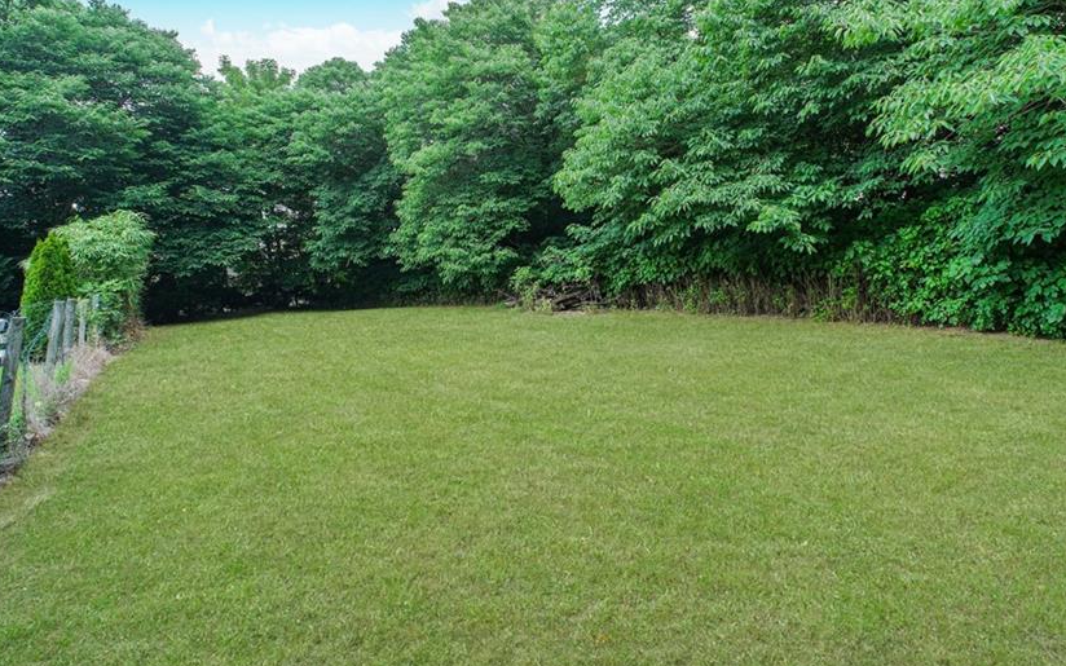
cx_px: 615
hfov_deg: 87.3
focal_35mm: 19
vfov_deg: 61.5
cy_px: 253
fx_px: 552
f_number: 8
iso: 100
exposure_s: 1/60
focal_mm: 10
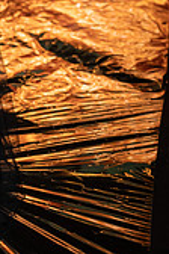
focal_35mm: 209
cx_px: -54
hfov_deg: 6.5
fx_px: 1472
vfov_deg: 9.6
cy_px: -85
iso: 1600
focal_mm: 78
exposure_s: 1/640
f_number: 2.8
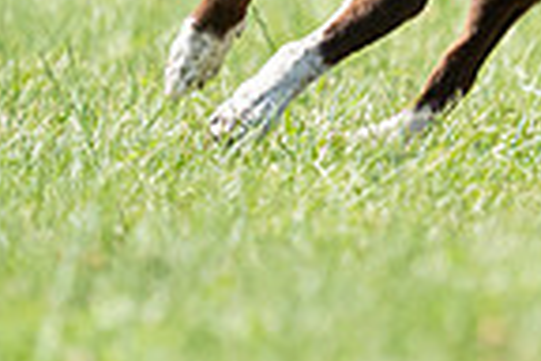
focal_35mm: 1983
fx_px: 29798
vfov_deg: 0.7
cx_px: 845
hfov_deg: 1.0
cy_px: -175
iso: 2500
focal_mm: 493
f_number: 6.3
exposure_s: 1/4000
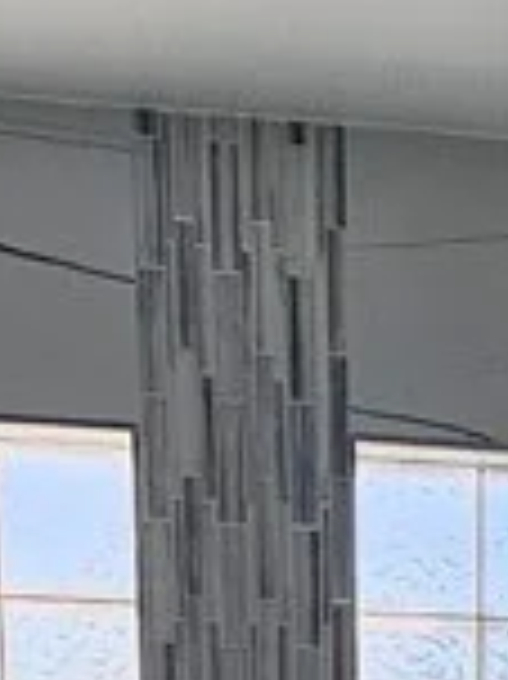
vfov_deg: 15.6
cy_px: 1495
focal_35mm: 88
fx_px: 1724
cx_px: 526
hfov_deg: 16.4
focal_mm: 2.2
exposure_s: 1/207
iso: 100
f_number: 2.2
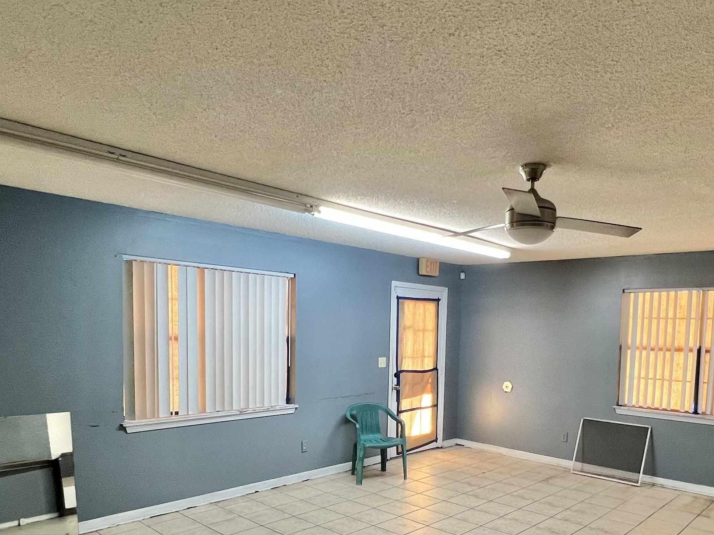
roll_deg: -1.7
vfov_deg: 53.3
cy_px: 377
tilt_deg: -6.1
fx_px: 516
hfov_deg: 68.8
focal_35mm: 25
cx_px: 422
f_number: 1.8
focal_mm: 1.57
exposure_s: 1/60
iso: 160
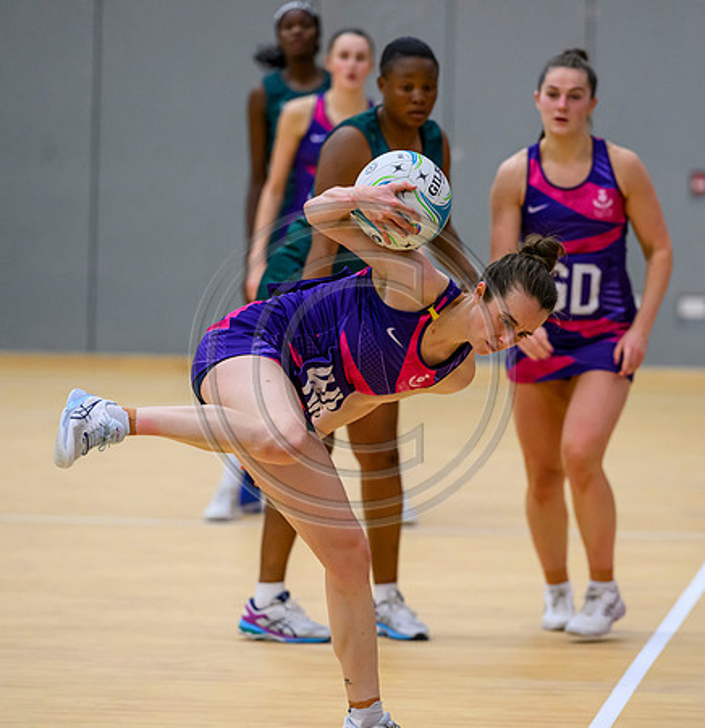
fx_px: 6061
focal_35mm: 259
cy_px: 364
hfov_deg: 6.7
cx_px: 455
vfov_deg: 6.9
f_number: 3.5
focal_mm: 200
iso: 5000
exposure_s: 1/1000
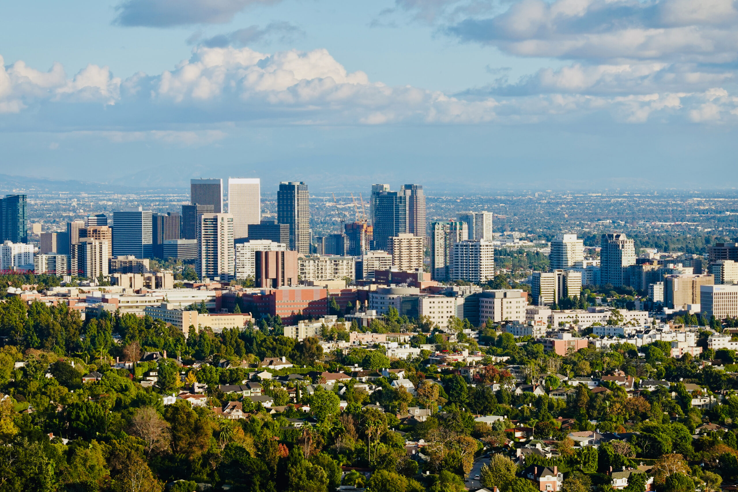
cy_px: 246
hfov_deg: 15.2
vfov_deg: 10.2
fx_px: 2767
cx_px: 369
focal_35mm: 135
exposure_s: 1/500
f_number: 5.6
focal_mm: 49.7
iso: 125
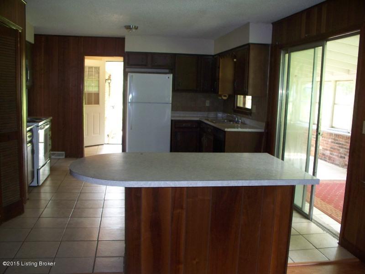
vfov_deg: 39.7
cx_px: 182
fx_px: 380
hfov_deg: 51.4
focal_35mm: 36
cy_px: 137
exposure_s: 1/60
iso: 200
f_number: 2.8
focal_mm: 7.54
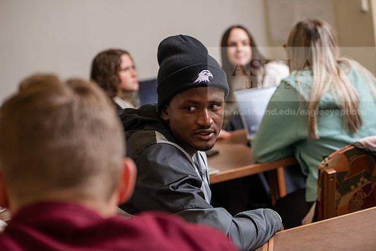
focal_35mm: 70
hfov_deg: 28.8
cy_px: 126
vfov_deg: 19.5
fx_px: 731
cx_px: 188
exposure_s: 1/250
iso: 800
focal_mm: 70
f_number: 3.2
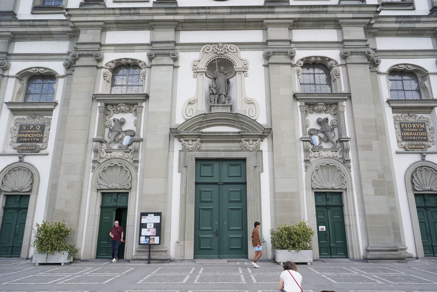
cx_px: 218
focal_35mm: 24
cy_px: 146
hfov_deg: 73.7
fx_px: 291
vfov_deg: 53.1
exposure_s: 1/320
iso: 500
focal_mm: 24
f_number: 10
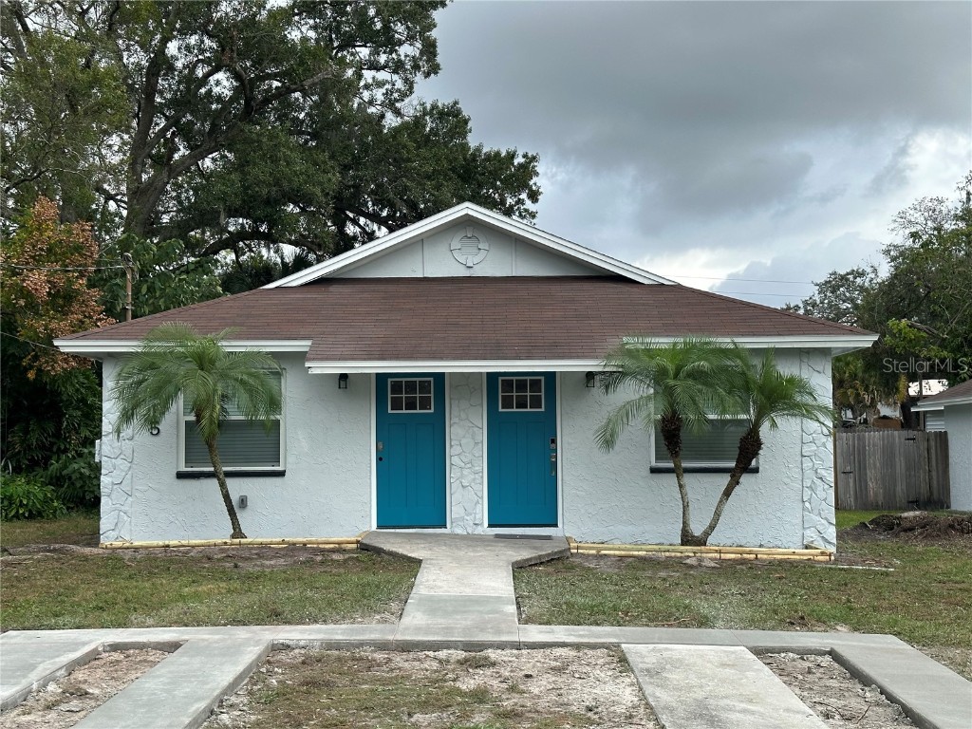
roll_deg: +0.3
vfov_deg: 30.3
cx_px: 486
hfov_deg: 39.7
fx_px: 1348
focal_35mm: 48
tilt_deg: +2.9
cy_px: 364
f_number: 1.78
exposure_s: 1/1667
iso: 64
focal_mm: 6.86
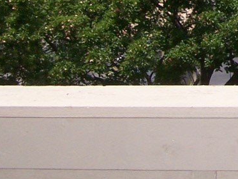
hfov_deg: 11.9
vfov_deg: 9.2
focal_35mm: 158
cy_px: -67
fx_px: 1087
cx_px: 375
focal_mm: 6.3
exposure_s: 1/1000
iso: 80
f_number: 4
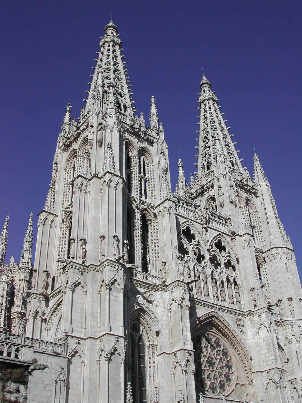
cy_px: 202
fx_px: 442
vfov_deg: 49.0
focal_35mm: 38
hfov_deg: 37.7
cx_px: 151
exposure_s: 1/448
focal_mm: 8
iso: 100
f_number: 7.6
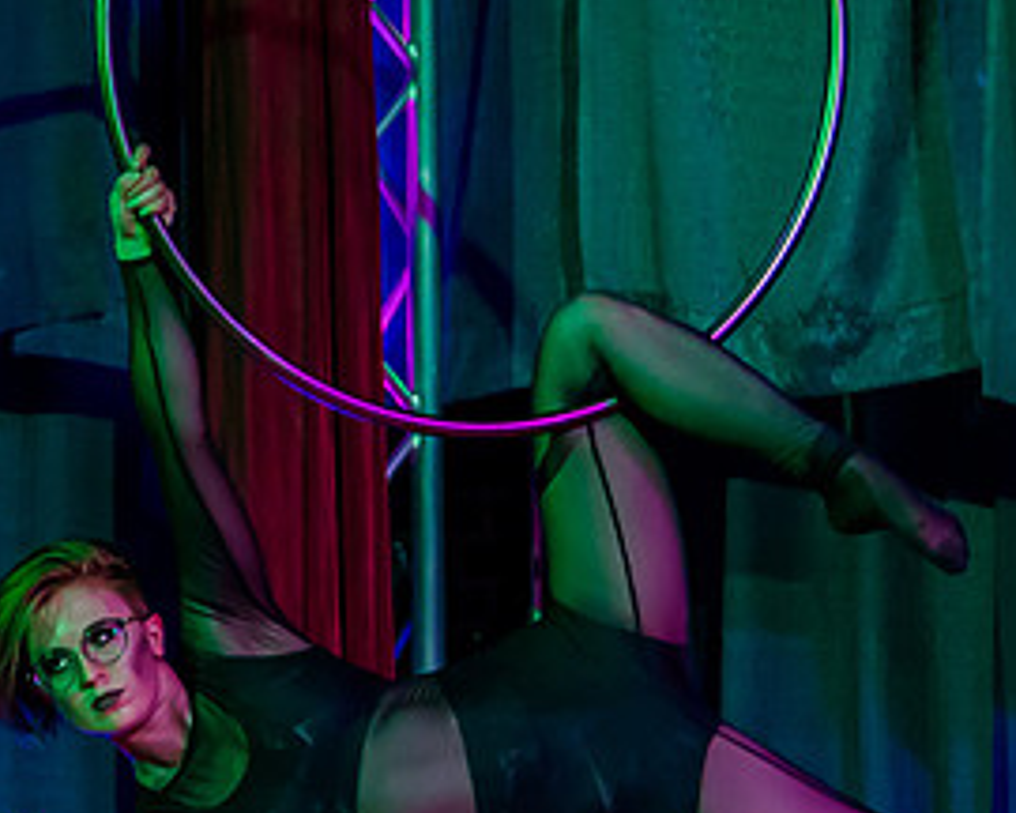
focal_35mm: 284
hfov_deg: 6.8
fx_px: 8540
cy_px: 389
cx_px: 147
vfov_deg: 5.4
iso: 4000
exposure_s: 1/100
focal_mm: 82
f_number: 4
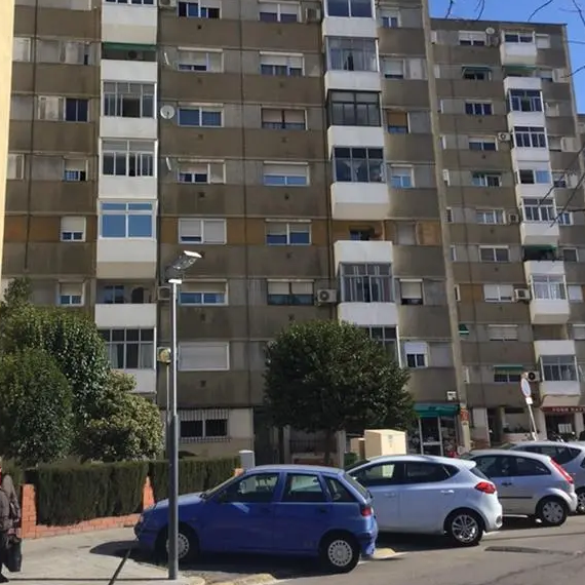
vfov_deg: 38.8
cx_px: 247
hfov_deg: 39.1
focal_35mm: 43
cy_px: 201
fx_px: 822
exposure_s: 1/1217
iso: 25
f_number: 2.4
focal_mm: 3.3
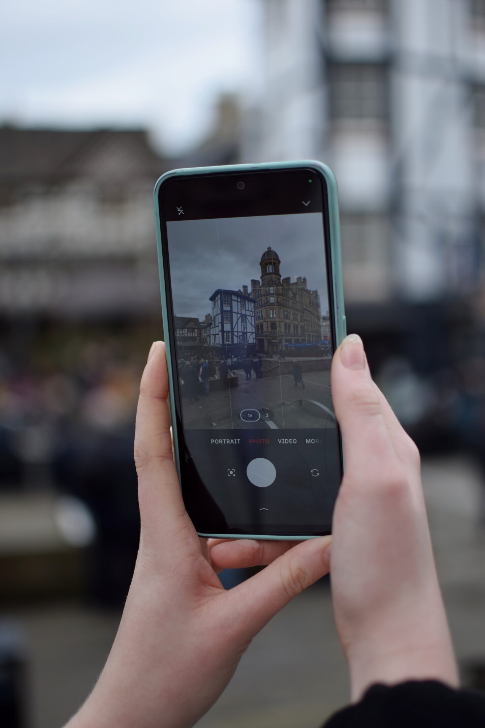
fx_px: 1061
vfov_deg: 37.9
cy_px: 364
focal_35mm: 52
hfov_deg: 25.8
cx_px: 242
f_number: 1.8
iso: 100
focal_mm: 35
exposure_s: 1/1000
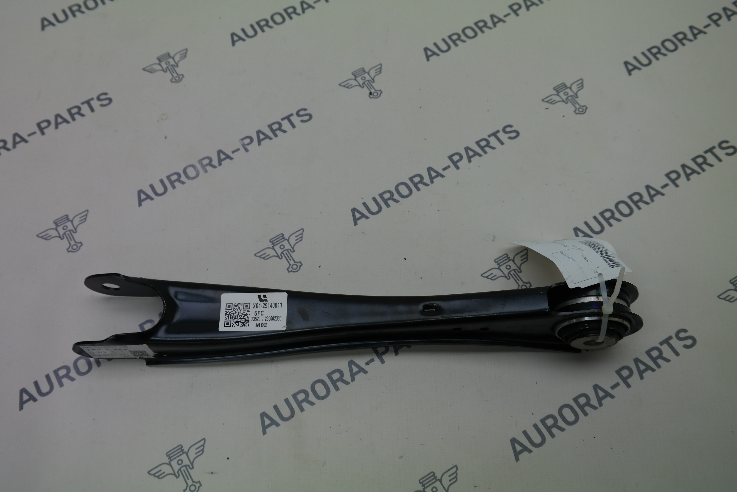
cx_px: 368
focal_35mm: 33
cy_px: 246
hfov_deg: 57.2
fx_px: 676
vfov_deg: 40.0
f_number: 5.6
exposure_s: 1/80
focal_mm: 22
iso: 200
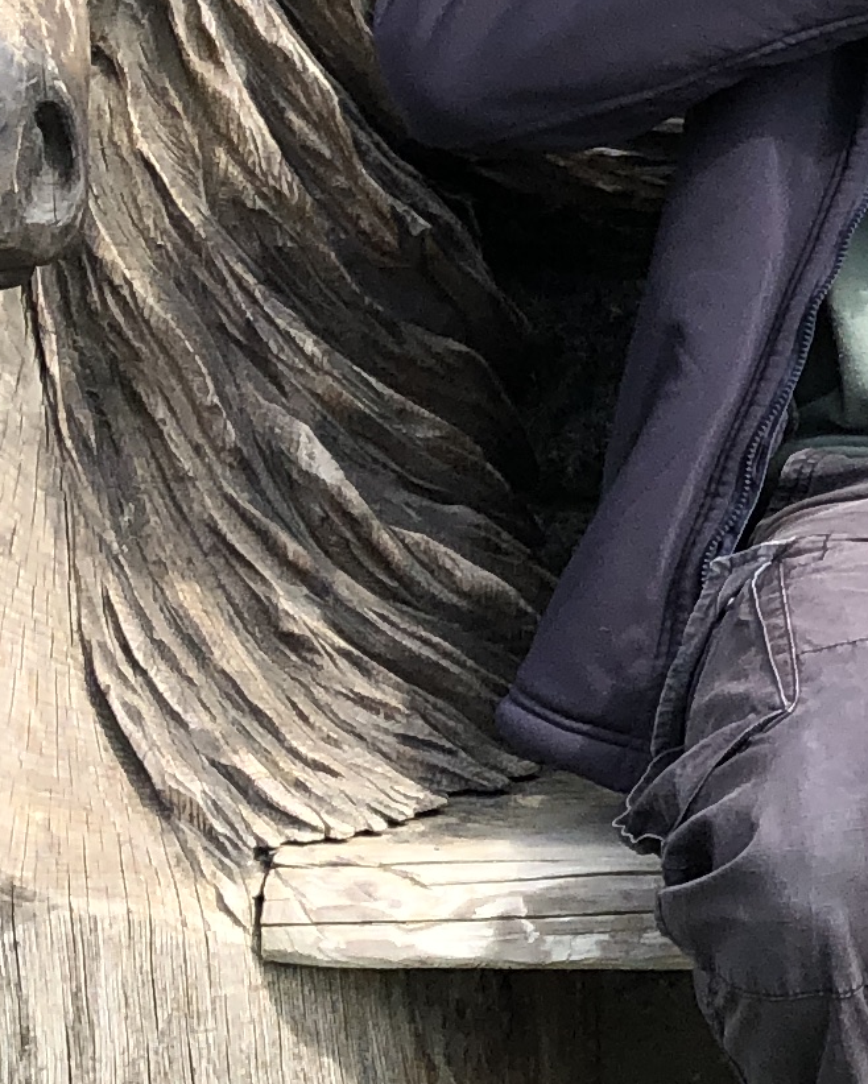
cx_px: 2111
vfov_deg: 14.4
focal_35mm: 134
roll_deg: -1.0
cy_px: 492
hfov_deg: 10.0
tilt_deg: -11.4
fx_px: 4301
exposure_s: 1/1043
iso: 20
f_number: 1.8
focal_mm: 3.99
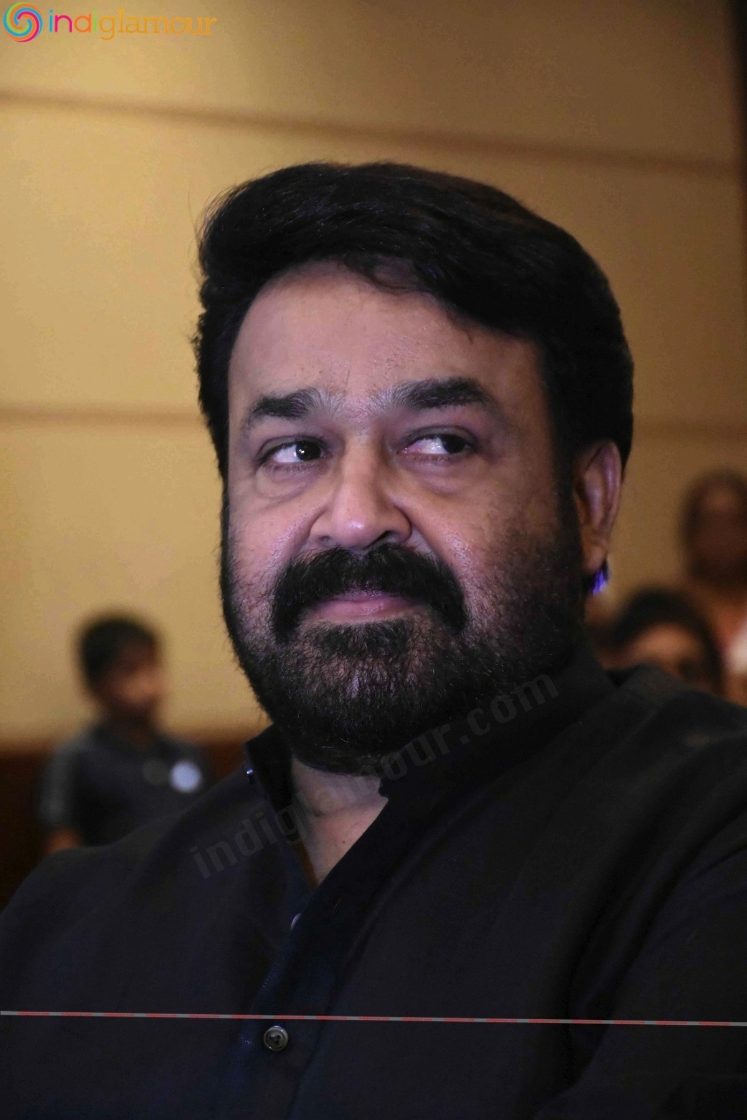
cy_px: 560
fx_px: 4202
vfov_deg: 15.2
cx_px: 374
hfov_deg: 10.2
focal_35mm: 135
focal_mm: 90
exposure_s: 1/100
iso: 10000
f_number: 5.3
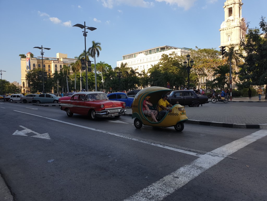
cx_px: 134
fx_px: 201
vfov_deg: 53.1
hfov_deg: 67.3
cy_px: 100
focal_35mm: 26
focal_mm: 4.3
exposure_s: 1/1038
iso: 50
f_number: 2.4
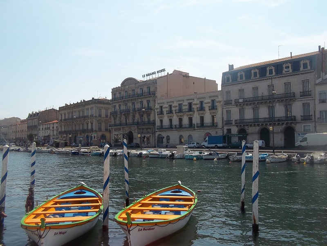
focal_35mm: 32
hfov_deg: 56.8
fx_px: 302
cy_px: 123
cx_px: 164
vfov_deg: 44.2
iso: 80
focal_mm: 5.7
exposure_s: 1/640
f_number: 5.5
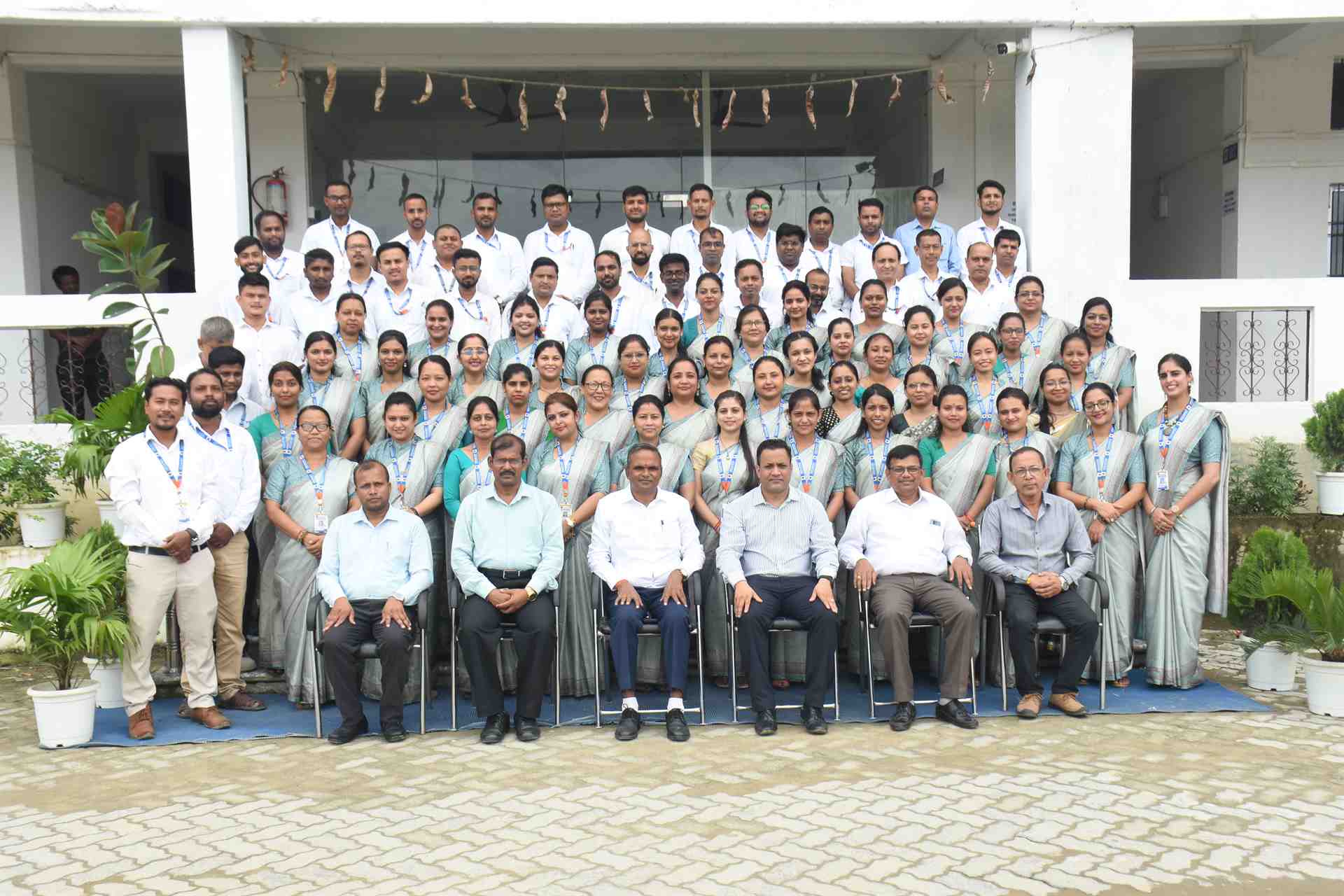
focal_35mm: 39
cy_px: 448
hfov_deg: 49.6
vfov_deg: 34.2
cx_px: 672
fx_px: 1456
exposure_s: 1/400
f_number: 8
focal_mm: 26
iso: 500
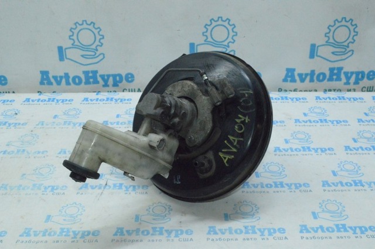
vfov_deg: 29.8
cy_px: 124
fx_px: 468
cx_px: 188
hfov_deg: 43.7
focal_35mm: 45
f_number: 16
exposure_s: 1/200
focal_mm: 30
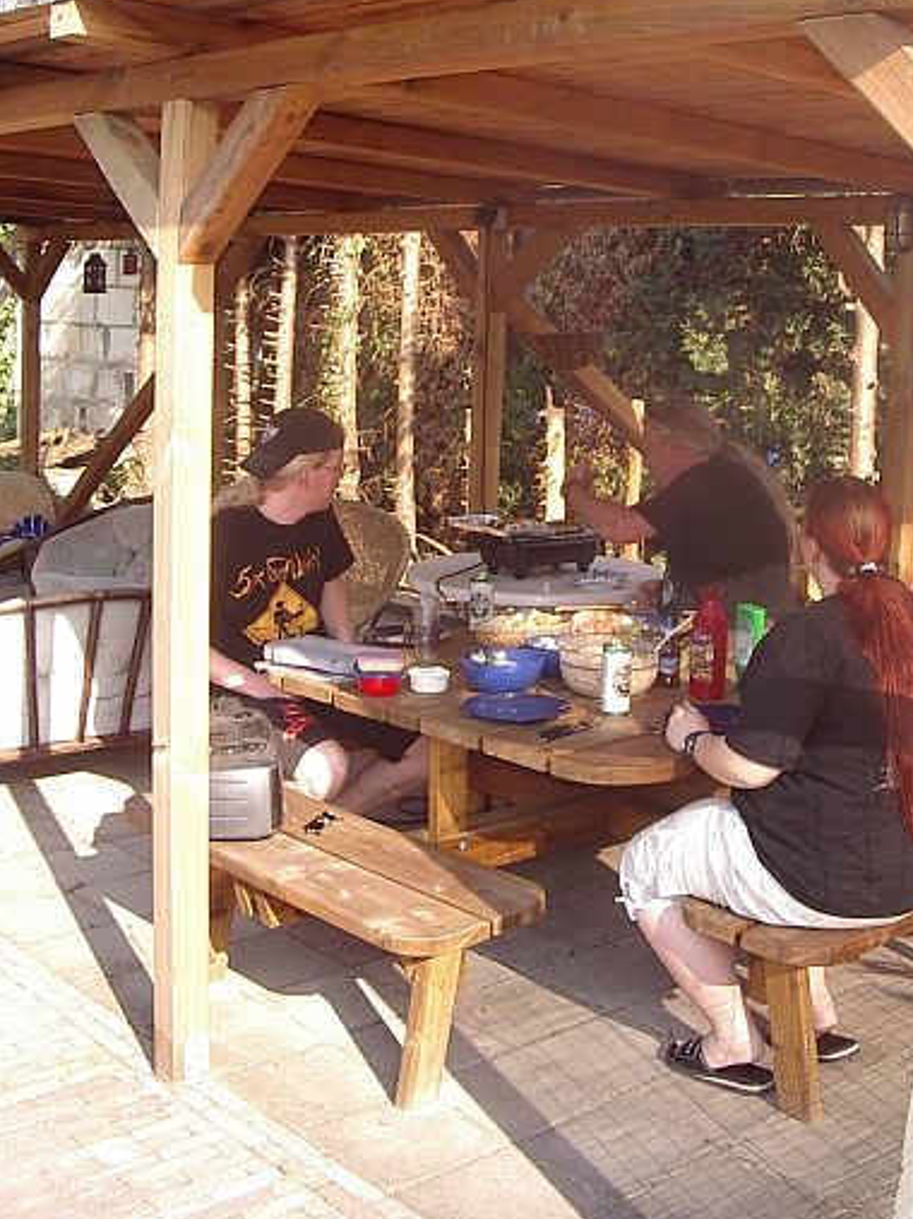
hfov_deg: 30.2
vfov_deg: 39.4
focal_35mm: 48
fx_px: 1689
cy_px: 466
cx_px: 555
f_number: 4.8
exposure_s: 1/60
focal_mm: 5.8
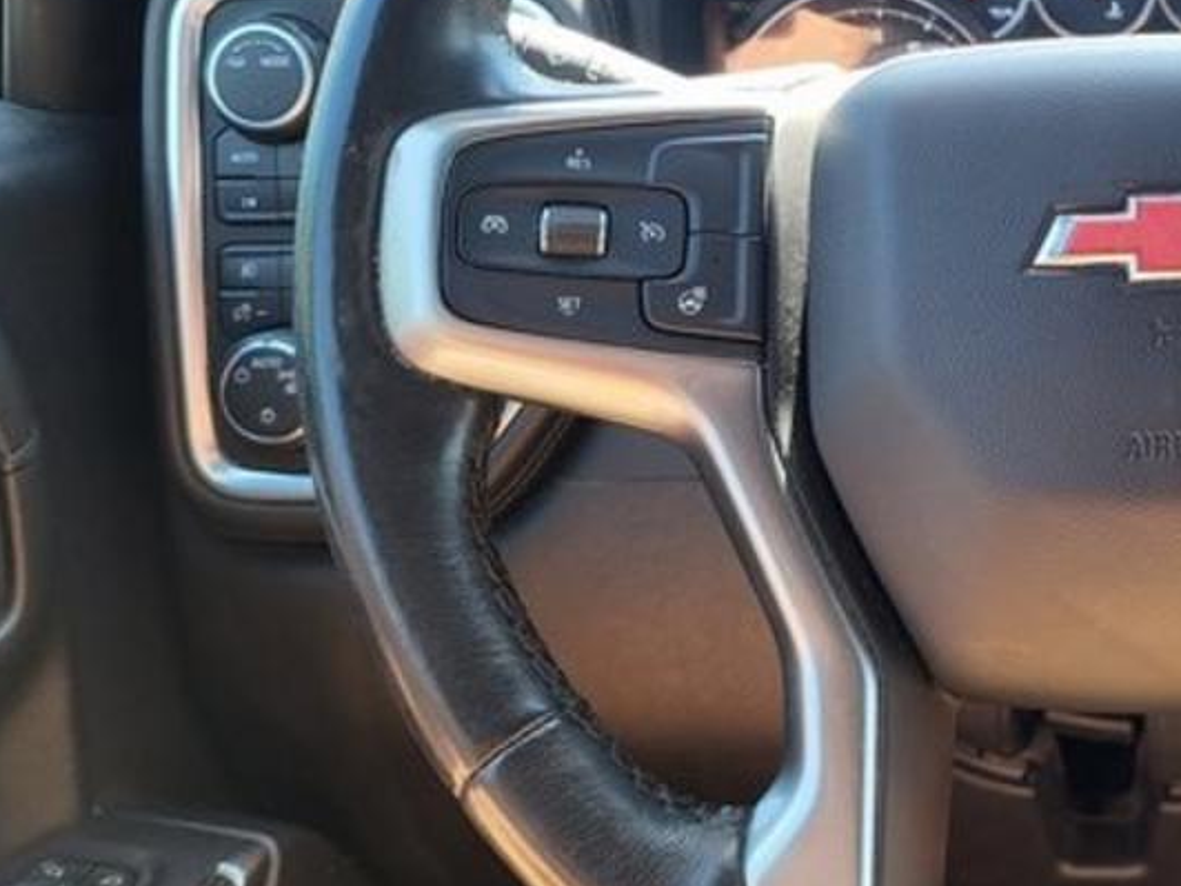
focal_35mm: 50
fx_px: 1706
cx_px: 1112
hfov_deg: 35.4
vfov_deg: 28.9
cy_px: 286
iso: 50
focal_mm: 5.4
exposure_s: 1/120
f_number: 1.8
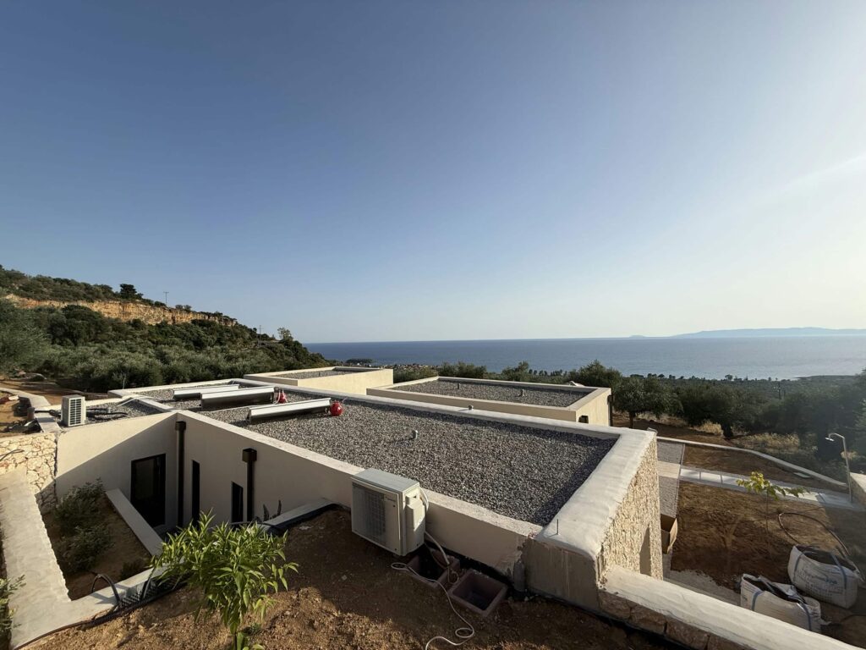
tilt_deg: +1.9
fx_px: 350
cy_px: 325
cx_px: 433
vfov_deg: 85.7
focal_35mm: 14
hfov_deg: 102.1
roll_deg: +0.4
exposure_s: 1/2976
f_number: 2.2
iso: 50
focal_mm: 2.22
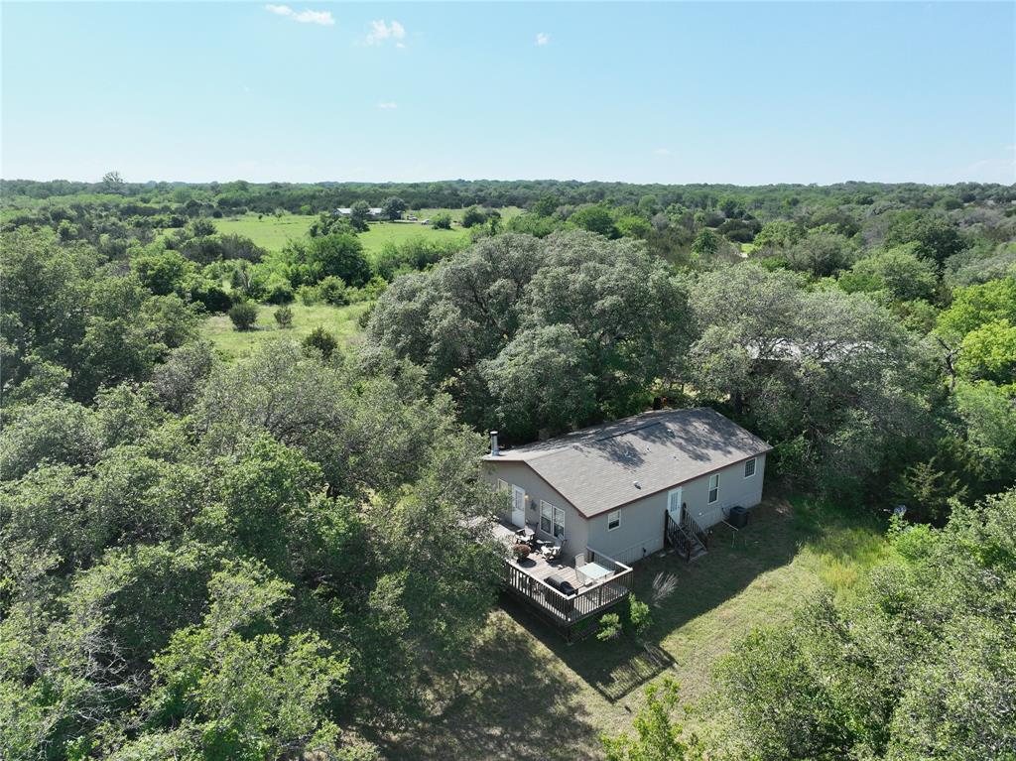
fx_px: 704
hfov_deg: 71.6
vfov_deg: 56.8
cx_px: 508
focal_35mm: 24
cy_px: 380
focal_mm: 12.29
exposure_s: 1/3200
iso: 400
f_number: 2.8
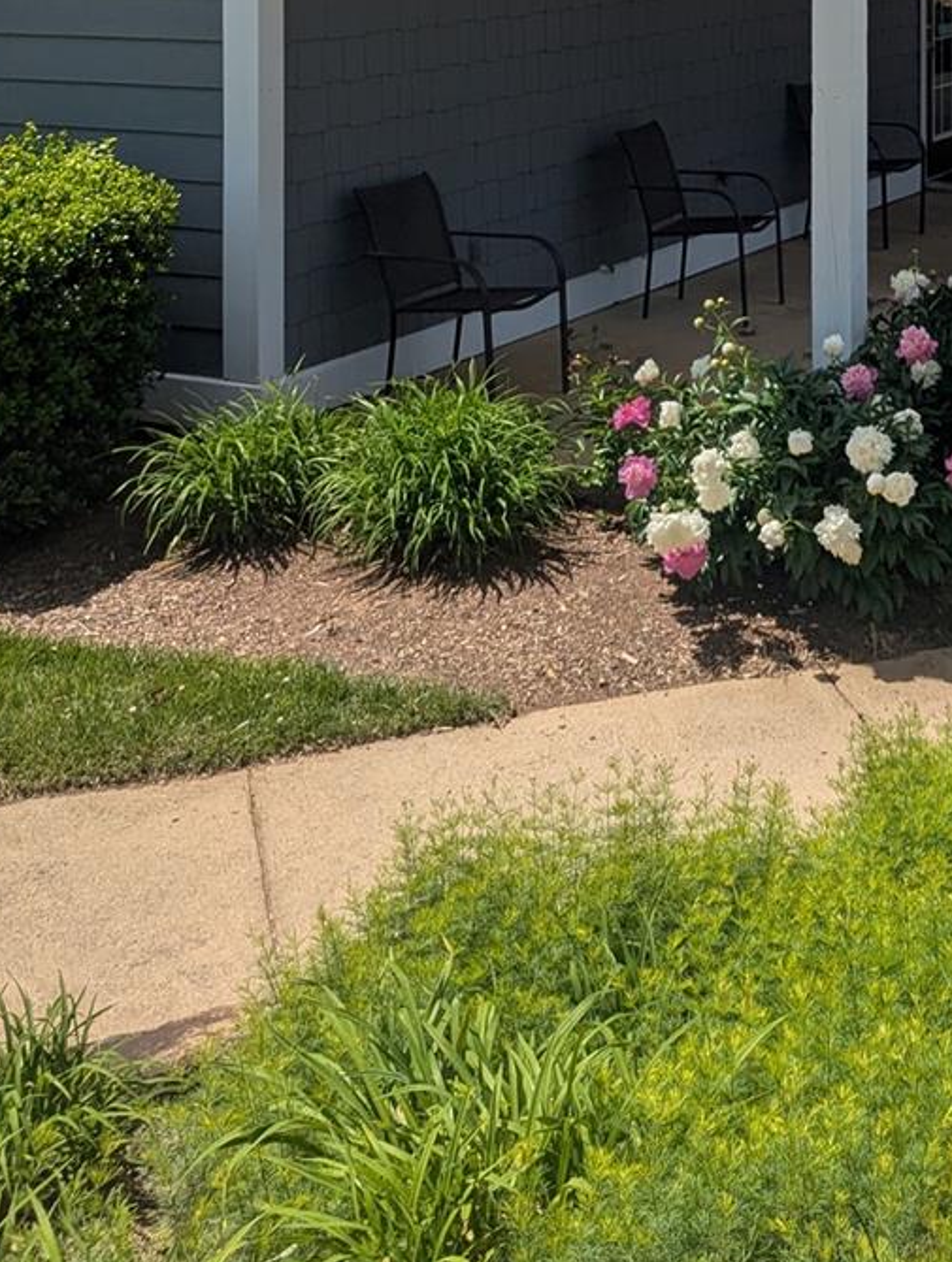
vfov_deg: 30.9
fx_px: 2010
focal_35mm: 55
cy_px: -138
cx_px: 913
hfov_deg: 25.5
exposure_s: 1/3534
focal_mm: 6.81
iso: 47
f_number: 1.85
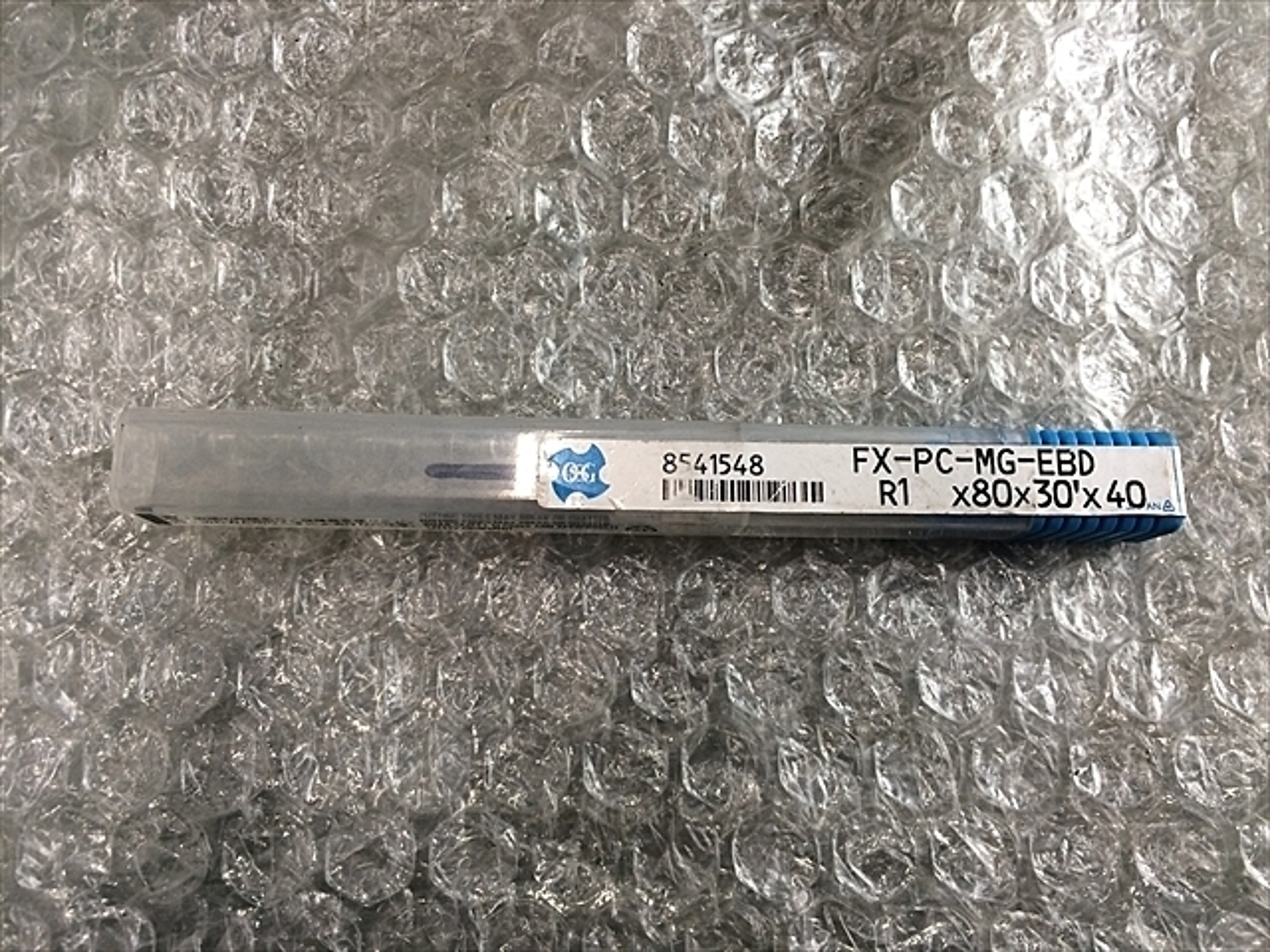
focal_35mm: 29
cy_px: 476
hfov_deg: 61.7
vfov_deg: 48.2
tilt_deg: -80.1
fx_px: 1064
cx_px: 635
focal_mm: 4.15
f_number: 2.2
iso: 64
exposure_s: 1/30
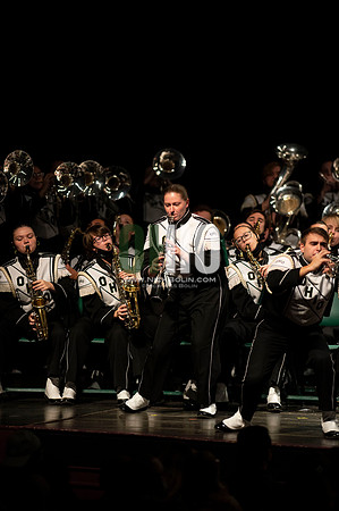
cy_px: 256
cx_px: 170
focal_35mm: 300
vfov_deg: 6.9
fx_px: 4247
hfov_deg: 4.6
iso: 3200
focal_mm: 300
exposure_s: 1/500
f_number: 2.8
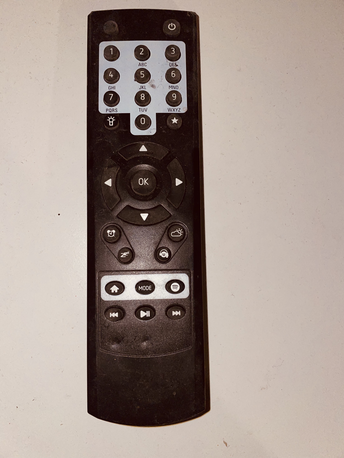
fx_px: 345
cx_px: 172
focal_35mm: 26
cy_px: 229
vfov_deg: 67.3
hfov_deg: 53.1
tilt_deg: -85.2
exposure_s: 1/80
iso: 40
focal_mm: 4.2
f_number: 1.6
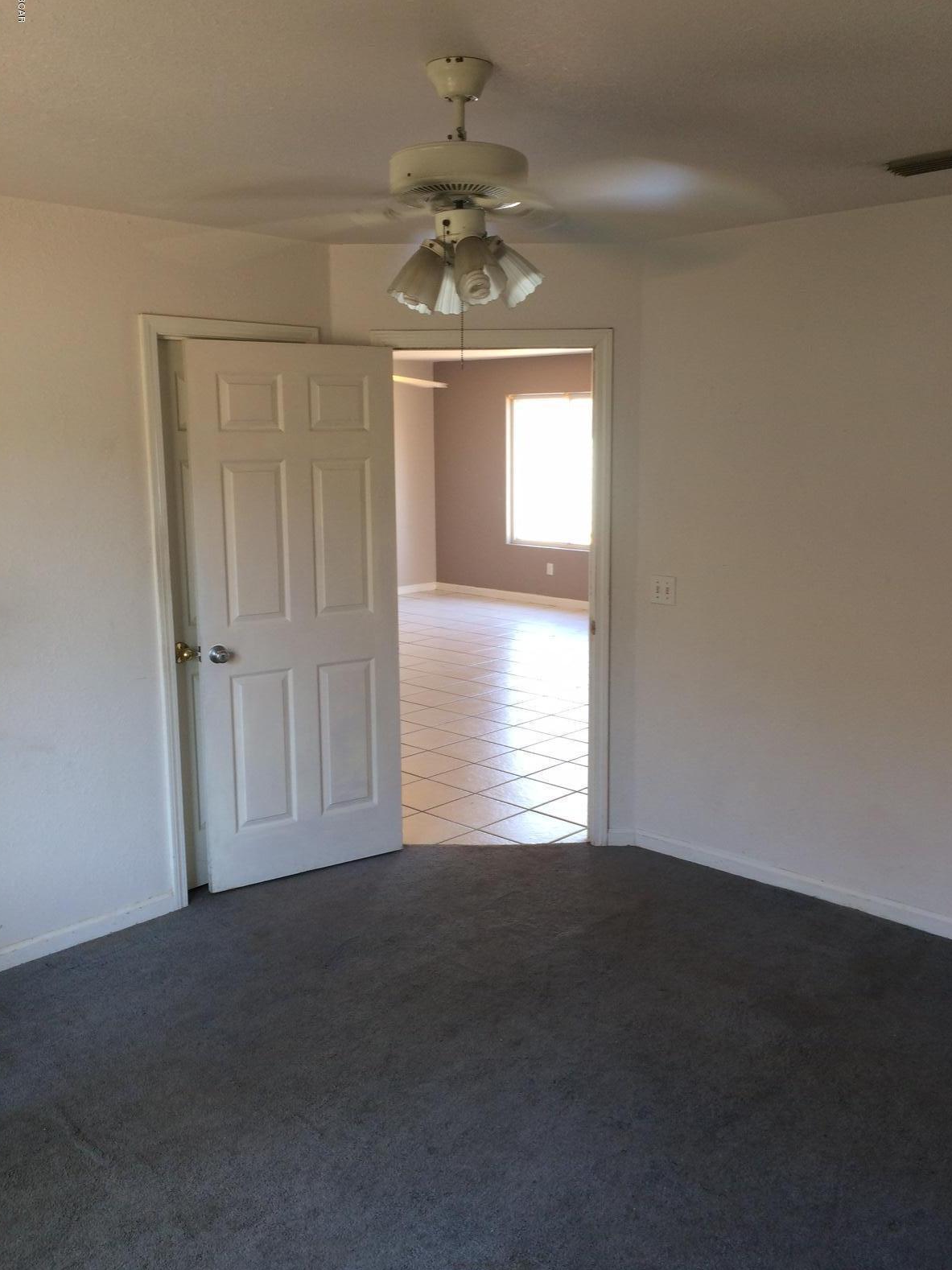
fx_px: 1100
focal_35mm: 30
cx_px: 481
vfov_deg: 60.0
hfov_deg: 46.8
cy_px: 616
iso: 40
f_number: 2.2
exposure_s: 1/30
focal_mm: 4.15
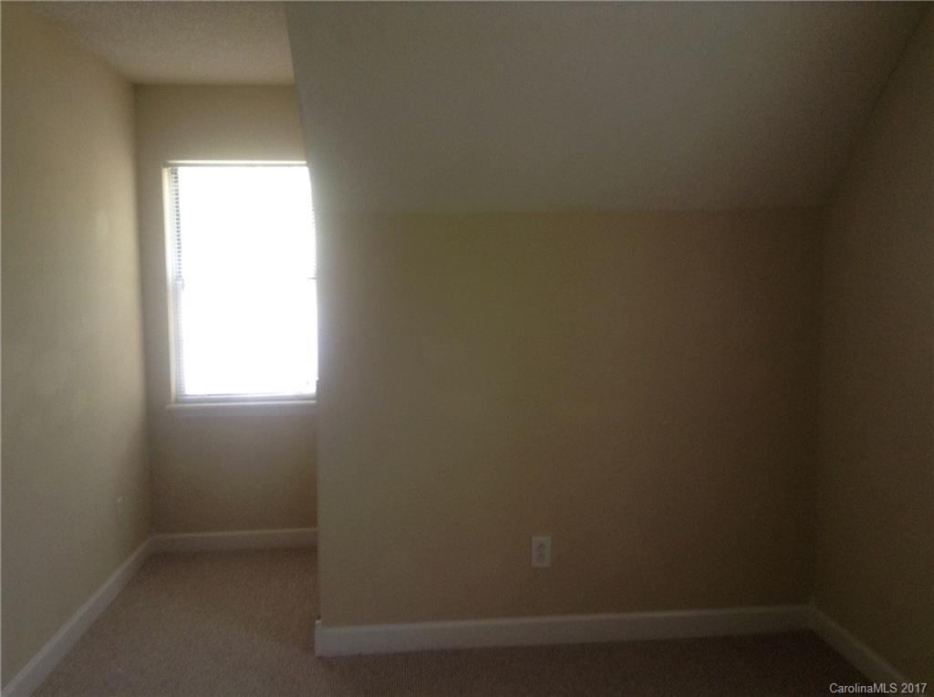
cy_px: 348
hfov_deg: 55.4
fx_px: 889
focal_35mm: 33
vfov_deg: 42.8
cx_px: 467
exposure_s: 1/25
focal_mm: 3.3
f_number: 2.4
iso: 80
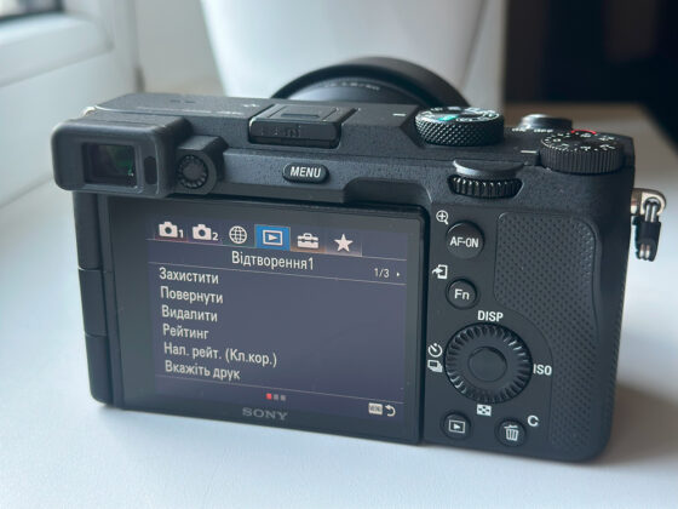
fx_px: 940
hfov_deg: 39.7
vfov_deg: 30.3
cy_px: 254
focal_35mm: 48
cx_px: 339
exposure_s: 1/121
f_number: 1.78
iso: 125
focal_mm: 6.86
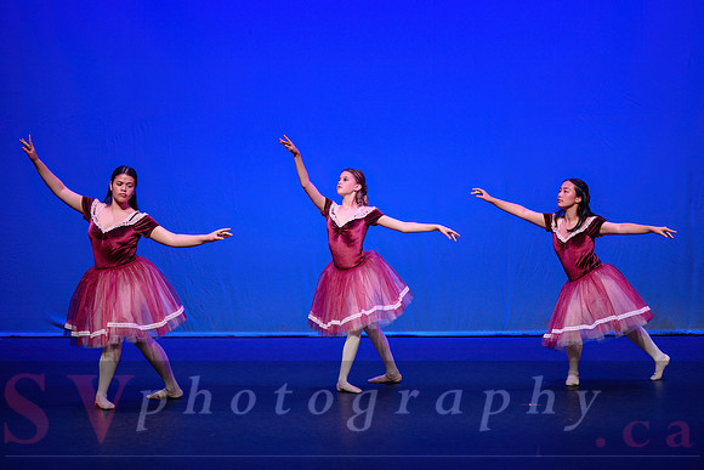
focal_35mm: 142
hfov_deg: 14.4
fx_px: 2783
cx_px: 323
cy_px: 221
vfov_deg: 9.6
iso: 1250
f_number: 3.2
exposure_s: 1/500
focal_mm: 130
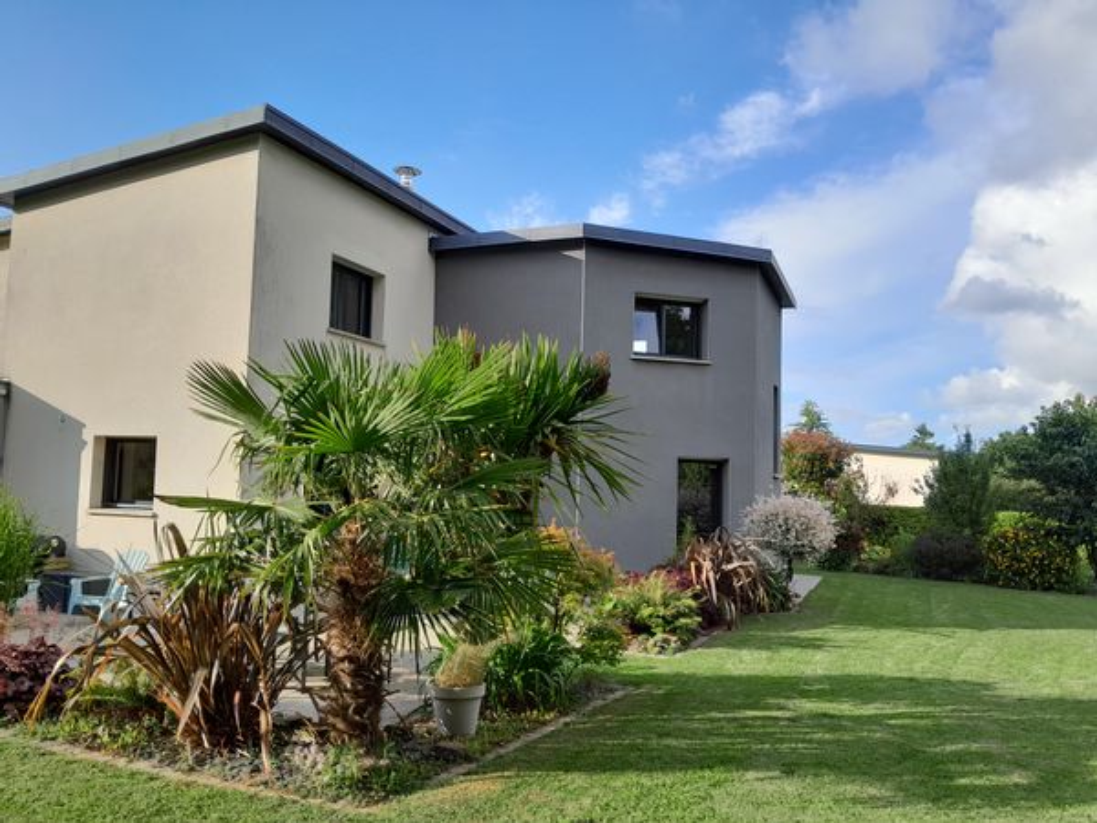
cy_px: 412
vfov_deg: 53.1
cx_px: 548
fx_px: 824
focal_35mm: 26
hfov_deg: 67.3
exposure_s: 1/331
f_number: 1.8
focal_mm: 3.98
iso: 40
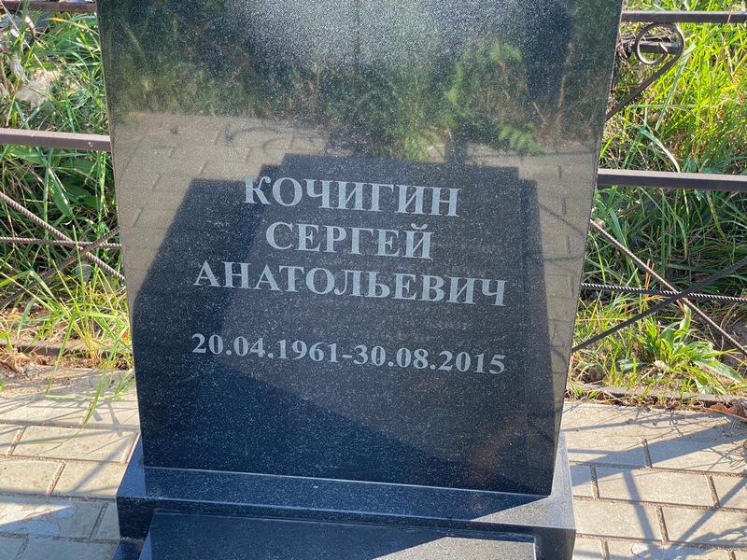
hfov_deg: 36.8
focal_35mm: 52
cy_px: 280
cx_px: 374
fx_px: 1122
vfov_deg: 28.0
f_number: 2
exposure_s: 1/227
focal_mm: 6
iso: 20
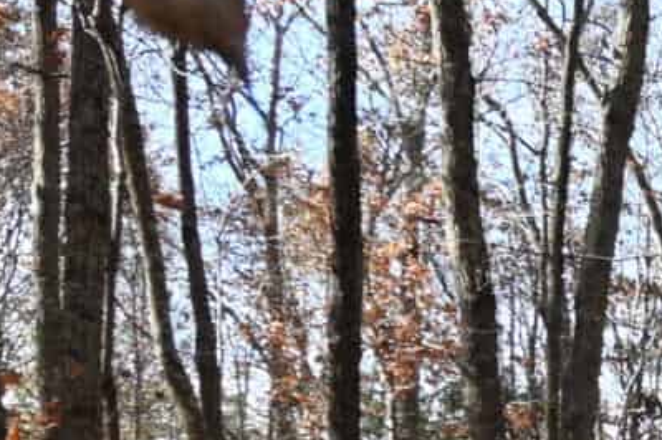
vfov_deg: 13.5
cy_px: 620
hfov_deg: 18.7
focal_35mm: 96
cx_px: 998
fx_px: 1764
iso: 180
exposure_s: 1/250
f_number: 5.6
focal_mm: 10
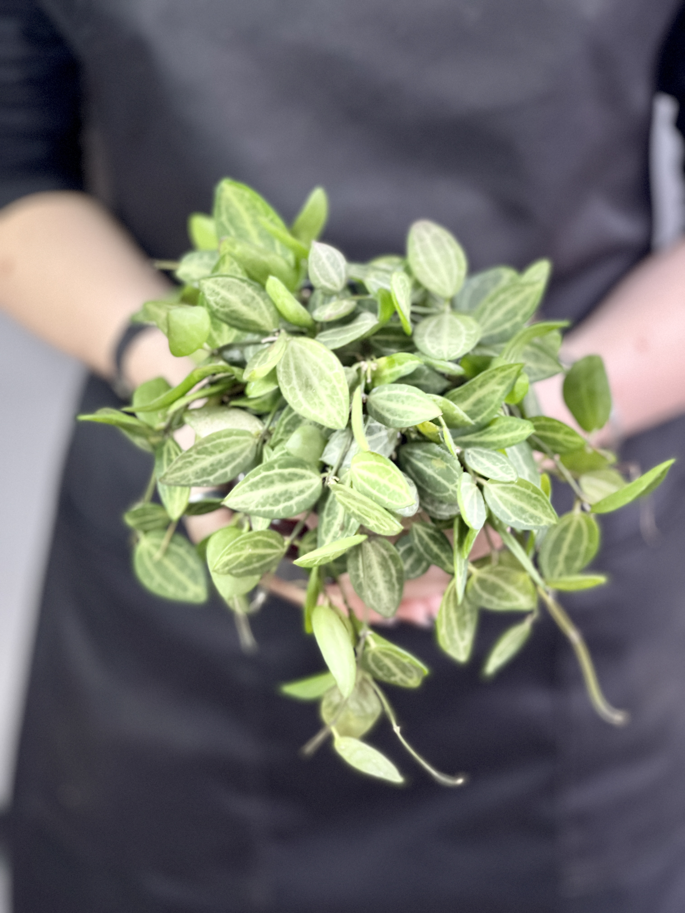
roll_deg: -1.6
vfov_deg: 30.3
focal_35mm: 64
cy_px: 456
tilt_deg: -29.9
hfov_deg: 22.9
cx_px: 342
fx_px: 1689
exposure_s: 1/31
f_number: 2.2
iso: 400
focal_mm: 7.5
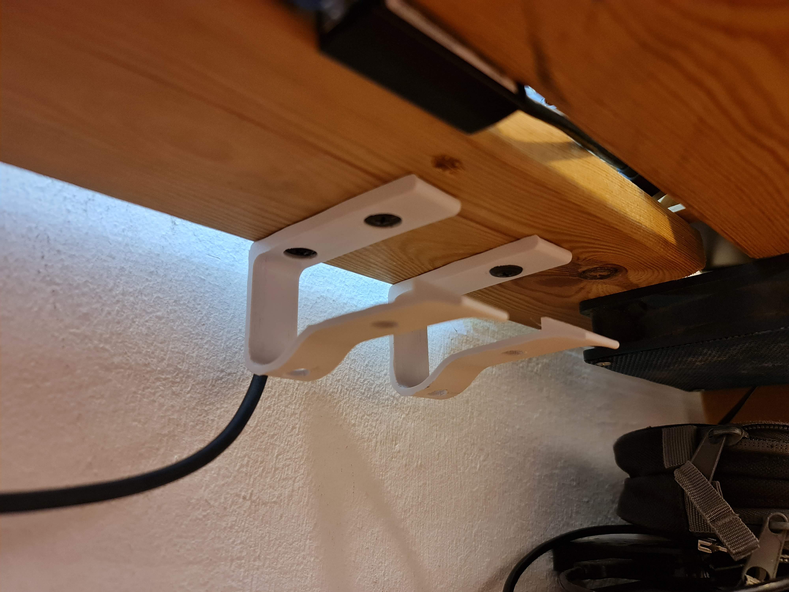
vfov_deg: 54.9
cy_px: 296
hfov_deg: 69.4
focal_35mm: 25
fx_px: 570
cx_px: 394
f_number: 1.8
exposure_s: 1/25
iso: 500
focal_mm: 7
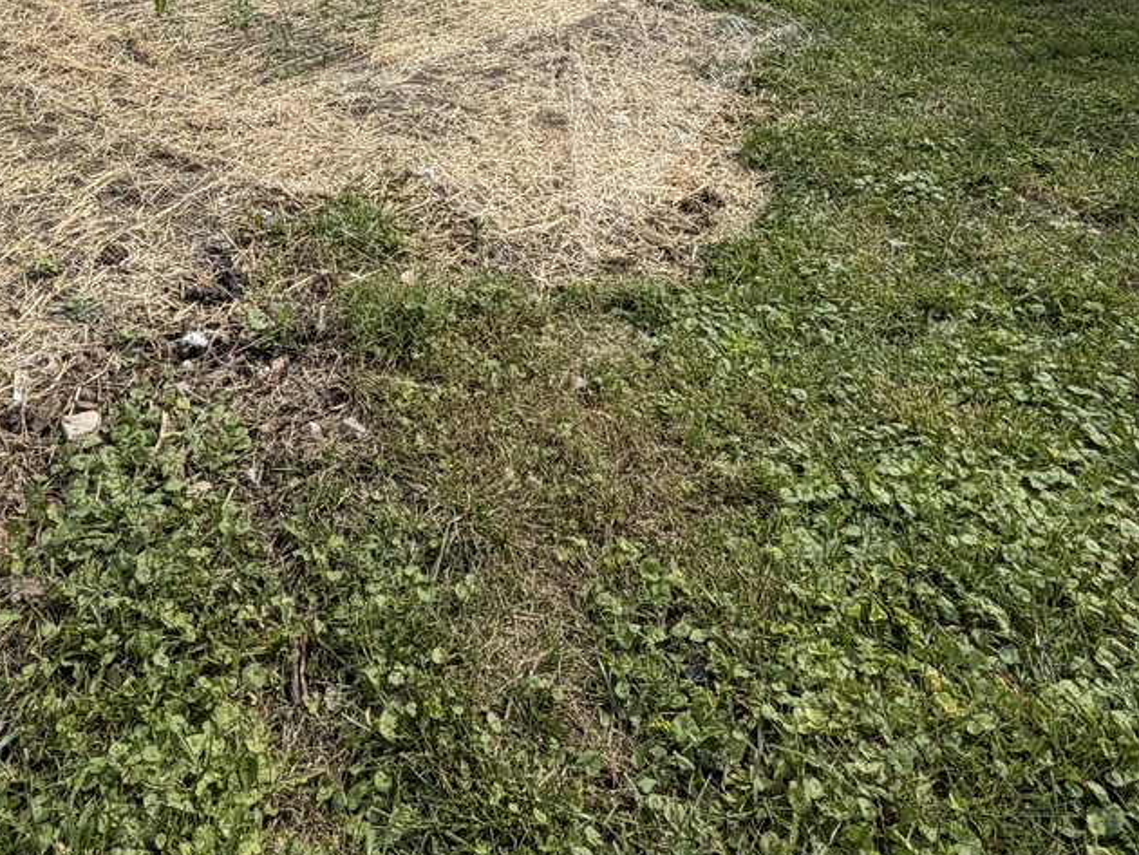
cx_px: 394
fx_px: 1053
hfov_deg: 55.8
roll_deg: +0.4
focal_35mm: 32
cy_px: -52
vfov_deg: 37.9
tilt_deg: -9.9
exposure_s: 1/770
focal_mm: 2.22
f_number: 2.2
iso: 25
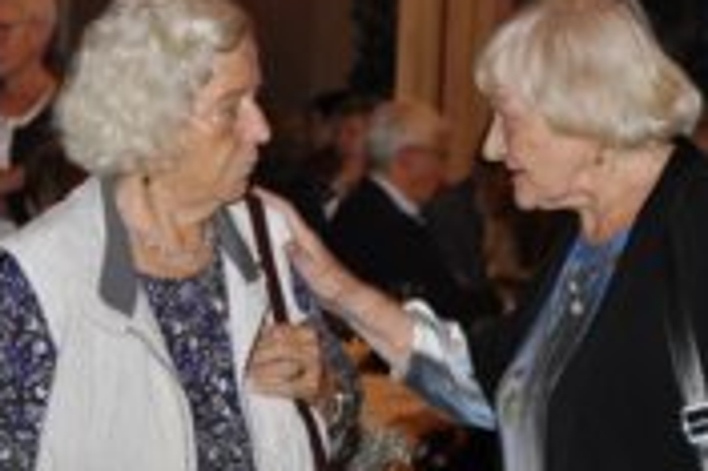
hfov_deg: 9.7
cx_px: 117
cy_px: 298
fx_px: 4146
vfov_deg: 6.5
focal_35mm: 211
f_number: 5.3
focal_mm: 62
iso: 800
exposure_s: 1/60
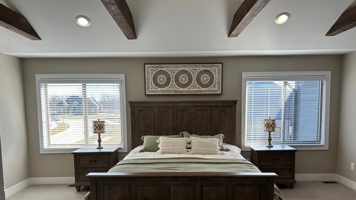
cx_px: 180
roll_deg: +1.0
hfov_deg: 69.9
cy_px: 126
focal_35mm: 27
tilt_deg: -6.6
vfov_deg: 42.5
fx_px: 255
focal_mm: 6.86
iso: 80
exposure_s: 1/339
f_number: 1.78
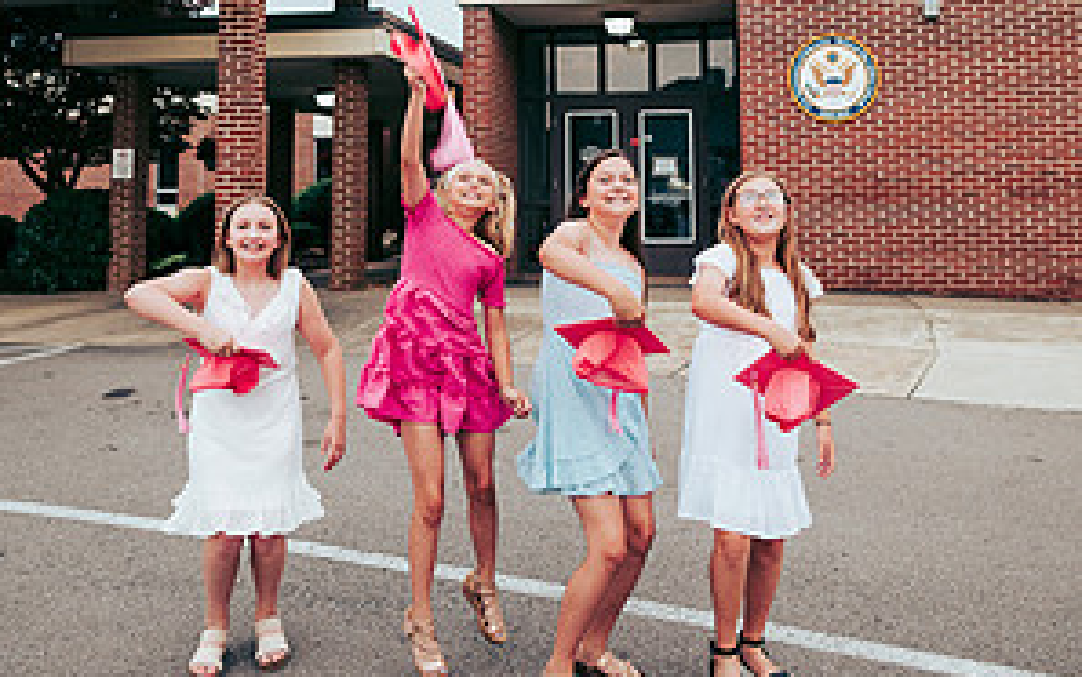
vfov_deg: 32.9
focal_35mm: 37
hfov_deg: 52.7
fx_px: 1092
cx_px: 539
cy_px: 80
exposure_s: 1/400
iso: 250
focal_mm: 24
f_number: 2.8
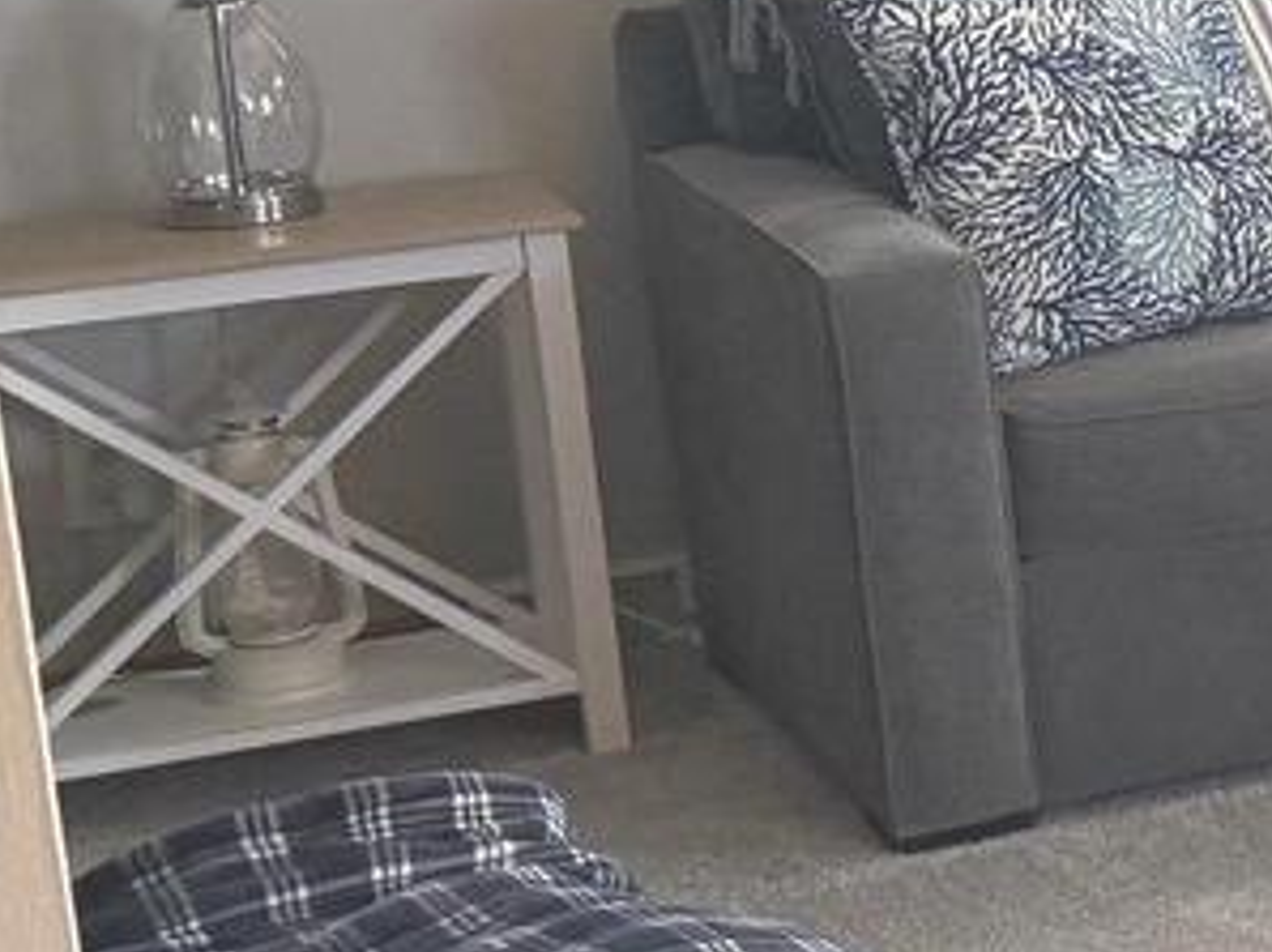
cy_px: 192
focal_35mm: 116
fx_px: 4259
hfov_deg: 13.4
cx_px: 2864
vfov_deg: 12.7
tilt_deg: -11.2
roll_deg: +0.4
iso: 200
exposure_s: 1/121
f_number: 1.78
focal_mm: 6.76
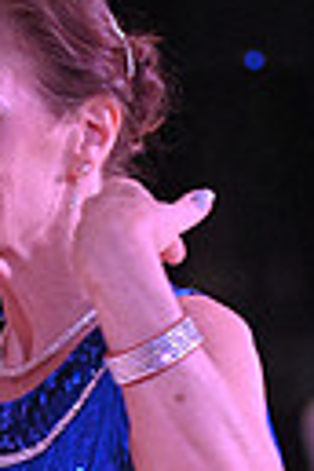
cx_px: -305
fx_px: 7941
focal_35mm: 607
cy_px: 803
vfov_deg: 3.4
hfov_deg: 2.3
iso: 5000
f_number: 7.1
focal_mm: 135
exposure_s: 1/400
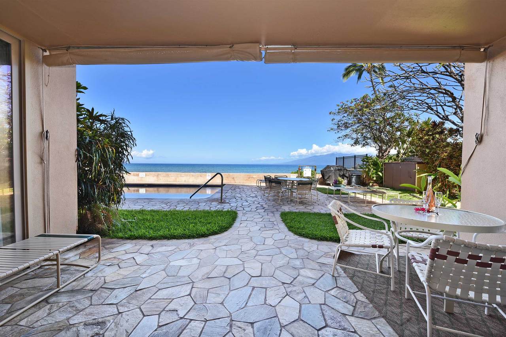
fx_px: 211
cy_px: 168
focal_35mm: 15
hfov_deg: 100.4
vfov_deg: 77.4
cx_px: 253
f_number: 13
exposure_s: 1/60
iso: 220
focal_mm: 15
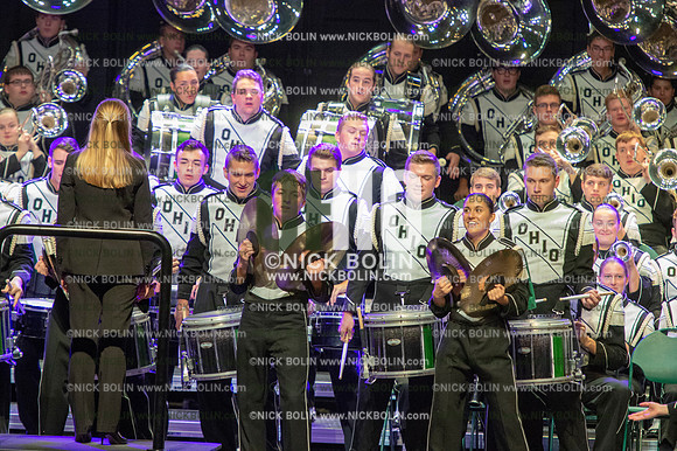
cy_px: 226
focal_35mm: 290
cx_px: 338
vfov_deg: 4.7
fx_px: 5450
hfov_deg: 7.1
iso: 8000
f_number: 5.6
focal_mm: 290
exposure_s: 1/200
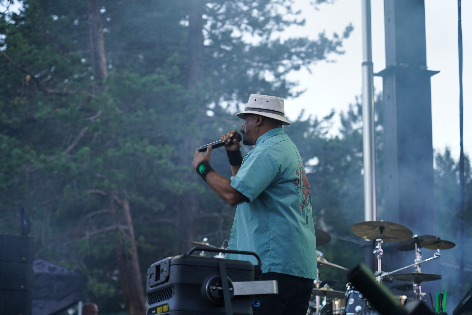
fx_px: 1377
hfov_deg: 19.5
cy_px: 158
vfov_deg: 13.0
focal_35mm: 105
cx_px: 236
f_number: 4
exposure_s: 1/160
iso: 200
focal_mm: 105
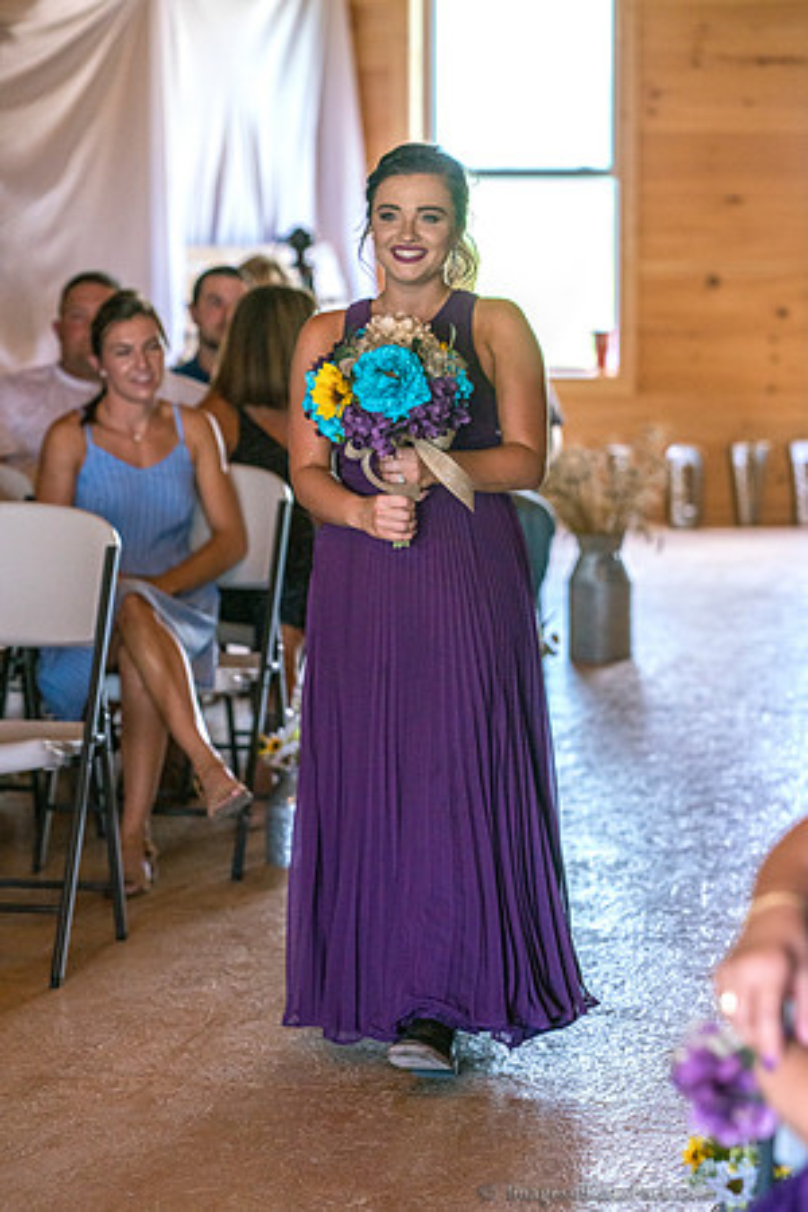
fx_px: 3366
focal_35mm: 100
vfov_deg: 20.4
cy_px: 606
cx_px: 404
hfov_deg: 13.7
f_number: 3.5
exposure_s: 1/400
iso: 2500
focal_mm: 100
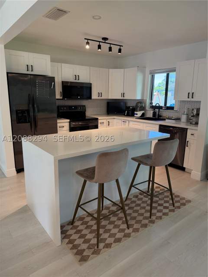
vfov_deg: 71.6
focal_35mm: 24
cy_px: 138
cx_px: 104
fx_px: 192
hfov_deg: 56.8
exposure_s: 1/120
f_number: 1.78
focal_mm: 6.76
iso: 250
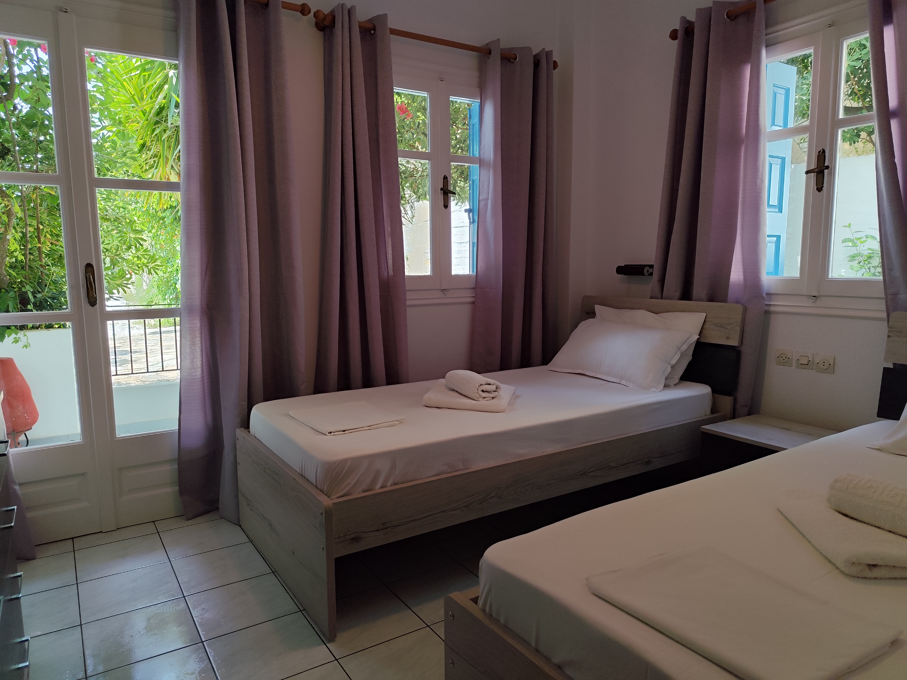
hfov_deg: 73.9
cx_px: 454
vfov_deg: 58.9
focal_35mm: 23
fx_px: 603
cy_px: 340
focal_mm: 6.19
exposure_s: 1/100
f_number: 1.65
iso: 50
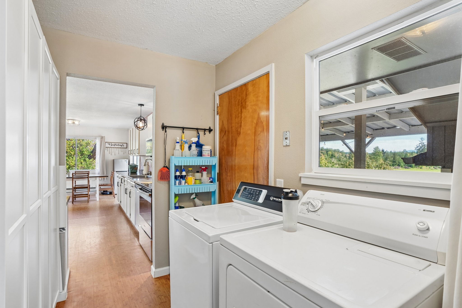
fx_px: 218
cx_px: 231
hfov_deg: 93.3
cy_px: 154
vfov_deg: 70.4
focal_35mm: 17
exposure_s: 1/13
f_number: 8
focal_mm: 17
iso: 400
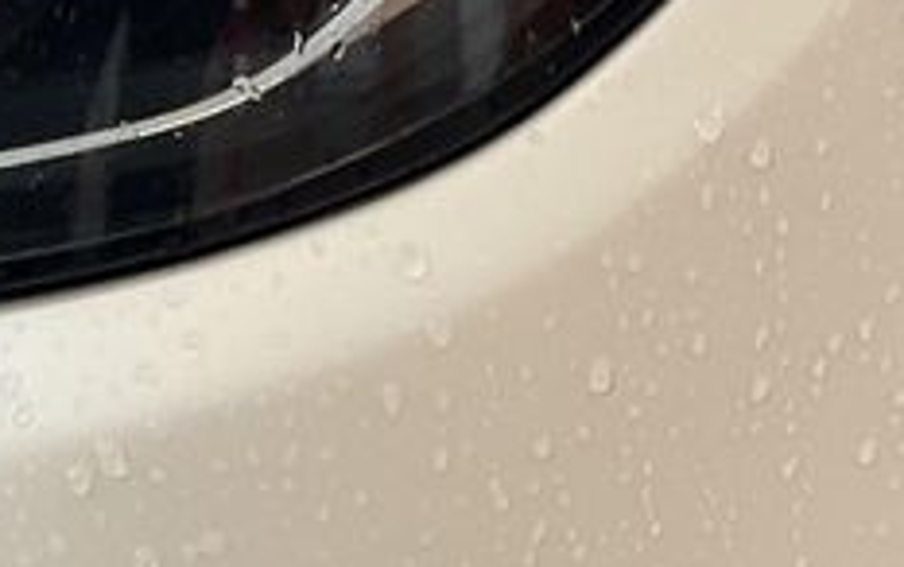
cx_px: -81
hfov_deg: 13.0
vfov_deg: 8.2
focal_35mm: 158
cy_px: 715
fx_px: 3895
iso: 40
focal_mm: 3
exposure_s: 1/50
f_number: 1.8
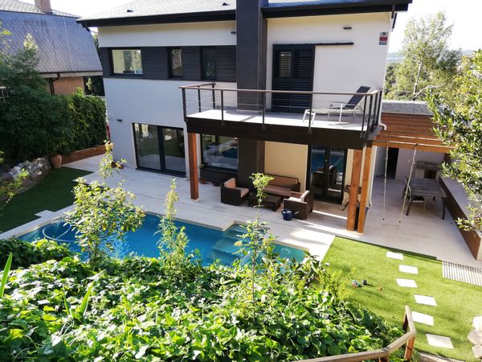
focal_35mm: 26
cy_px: 181
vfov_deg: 53.1
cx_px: 241
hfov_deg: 67.3
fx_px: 362
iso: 50
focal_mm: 3.81
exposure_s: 1/151
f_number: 2.2
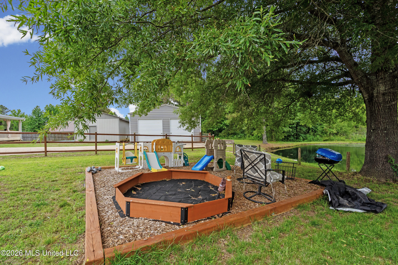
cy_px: 132
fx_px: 177
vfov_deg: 73.7
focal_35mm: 16
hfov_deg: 96.7
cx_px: 199
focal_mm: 16
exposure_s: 1/640
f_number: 9
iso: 800
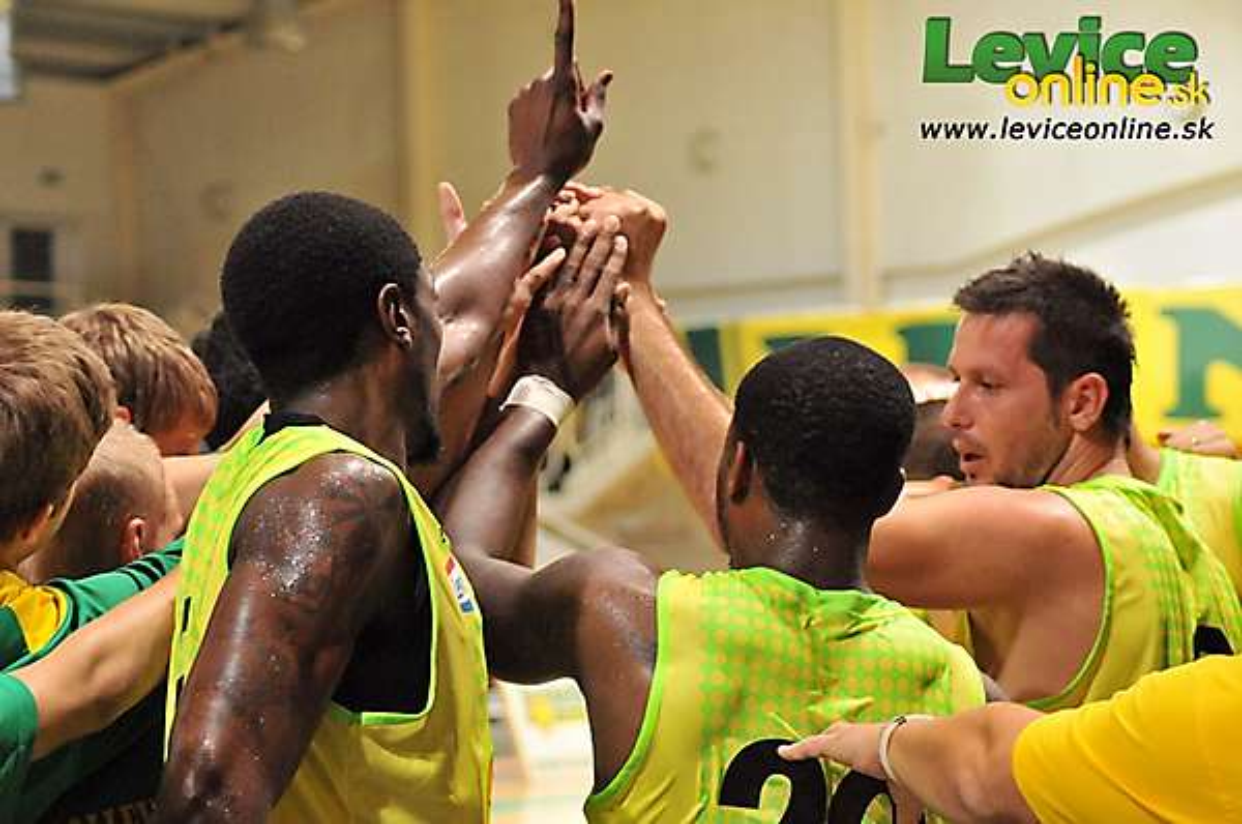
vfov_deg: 13.0
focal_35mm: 105
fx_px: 3617
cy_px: 412
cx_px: 621
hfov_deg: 19.5
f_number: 4
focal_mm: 70
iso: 2500
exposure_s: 1/125
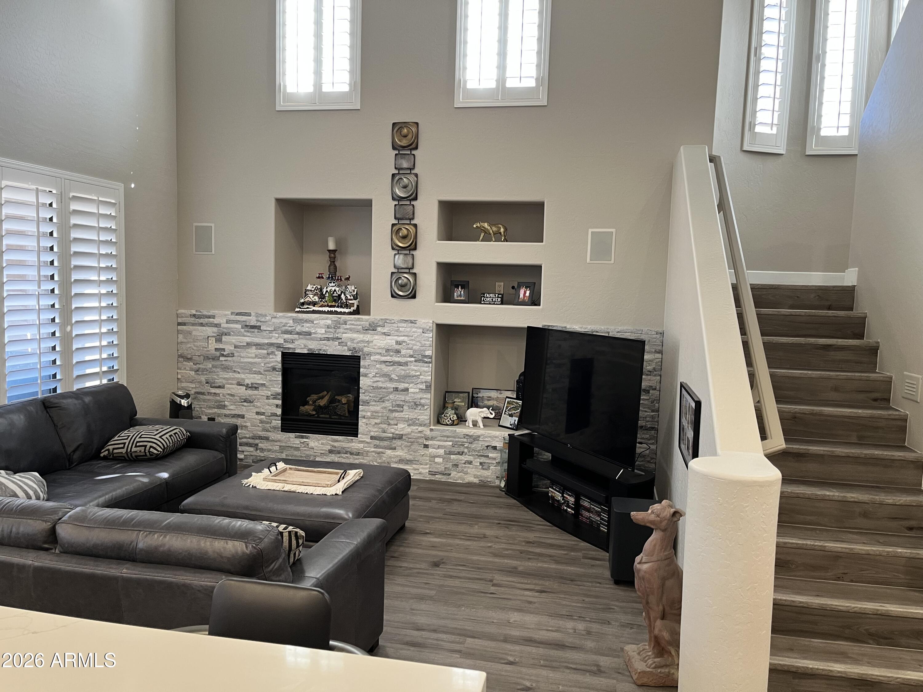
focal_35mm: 26
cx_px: 462
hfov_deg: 67.3
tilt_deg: -6.7
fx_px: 693
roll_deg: -2.0
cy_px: 346
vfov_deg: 53.1
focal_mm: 5.1
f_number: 1.6
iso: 125
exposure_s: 1/60
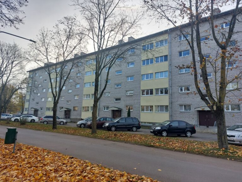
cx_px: 121
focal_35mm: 25
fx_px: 175
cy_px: 91
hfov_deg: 69.4
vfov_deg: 54.9
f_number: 1.8
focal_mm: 5.23
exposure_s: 1/303
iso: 25
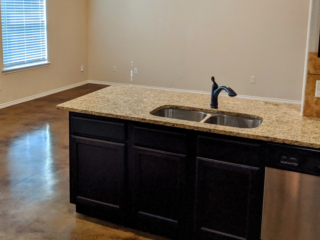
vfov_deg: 31.8
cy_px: 74
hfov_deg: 41.4
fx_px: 416
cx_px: 101
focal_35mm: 45
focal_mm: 4.44
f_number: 1.8
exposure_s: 1/59.9
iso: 98
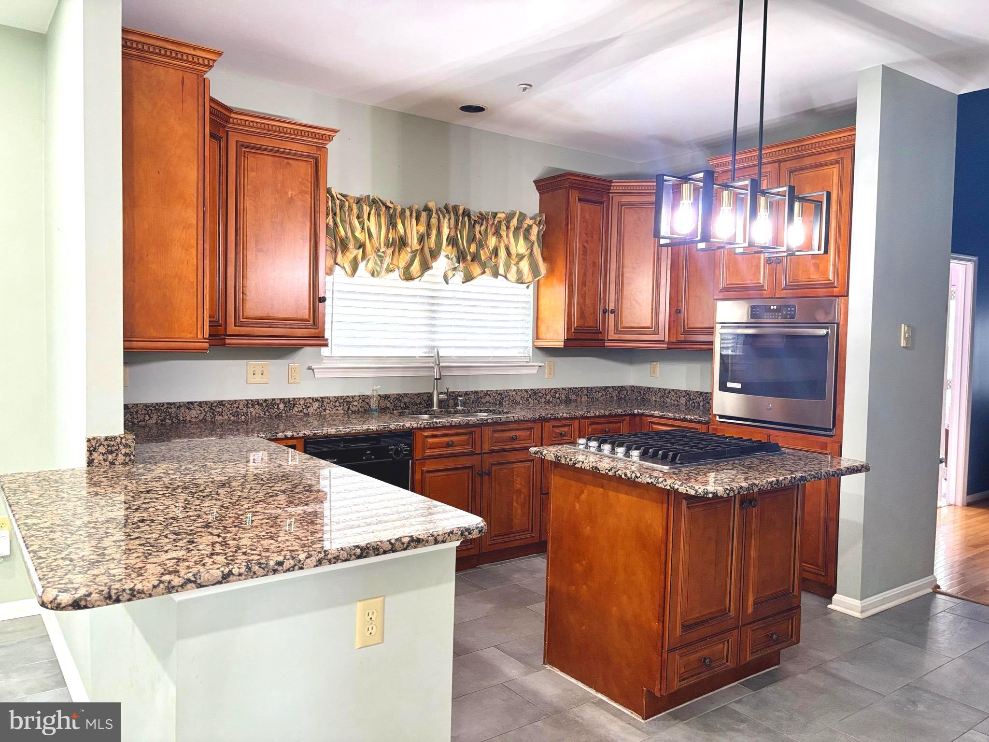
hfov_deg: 67.3
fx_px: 743
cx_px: 494
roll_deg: -2.2
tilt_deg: -3.6
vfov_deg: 53.1
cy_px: 371
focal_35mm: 26
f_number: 1.6
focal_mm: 5.96
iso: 200
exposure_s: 1/60
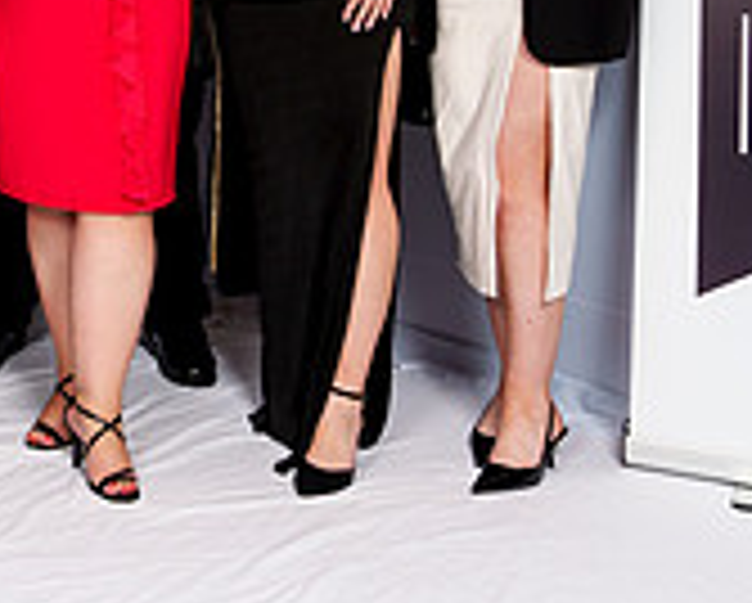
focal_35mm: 80
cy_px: -101
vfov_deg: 18.3
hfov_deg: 22.0
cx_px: -158
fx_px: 1783
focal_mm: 24
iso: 100
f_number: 8
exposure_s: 1/125
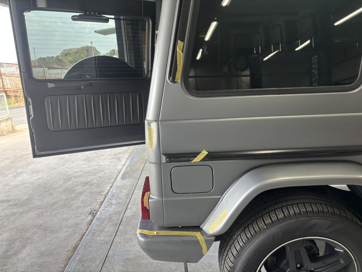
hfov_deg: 67.3
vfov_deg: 53.1
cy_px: 136
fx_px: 272
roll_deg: +2.3
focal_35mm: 26
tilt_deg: -15.6
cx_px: 181
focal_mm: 5.96
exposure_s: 1/121
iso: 40
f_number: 1.6
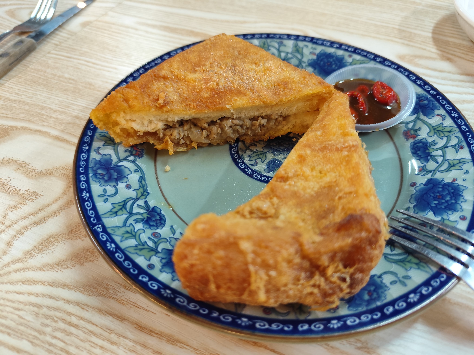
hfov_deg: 73.9
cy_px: 178
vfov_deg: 58.9
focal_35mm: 23
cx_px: 237
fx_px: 315
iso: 1000
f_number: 1.65
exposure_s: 1/25
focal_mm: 6.14
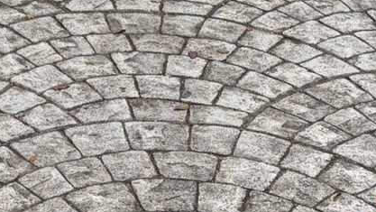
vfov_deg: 8.1
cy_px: -281
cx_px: -62
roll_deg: -0.7
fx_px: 1386
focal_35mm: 139
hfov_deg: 15.0
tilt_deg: -12.7
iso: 50
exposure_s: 1/2141
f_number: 1.6
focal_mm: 5.96
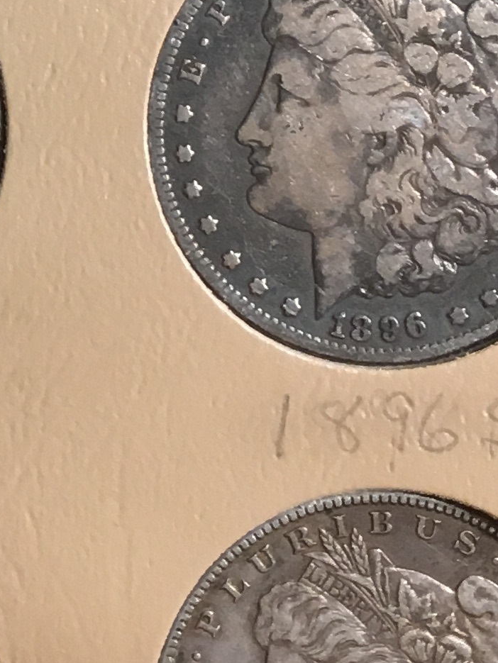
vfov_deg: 15.0
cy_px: -225
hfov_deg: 11.4
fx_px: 2396
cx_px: -249
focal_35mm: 125
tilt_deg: -83.7
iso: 50
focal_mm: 4.15
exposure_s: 1/30
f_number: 2.2
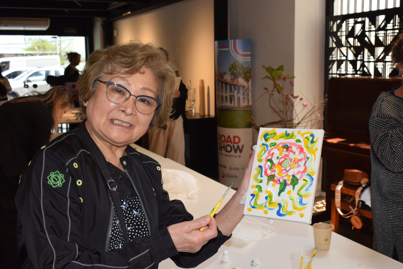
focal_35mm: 44
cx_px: 202
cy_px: 134
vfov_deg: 30.9
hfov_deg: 45.0
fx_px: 487
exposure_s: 1/125
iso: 640
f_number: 9
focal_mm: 29
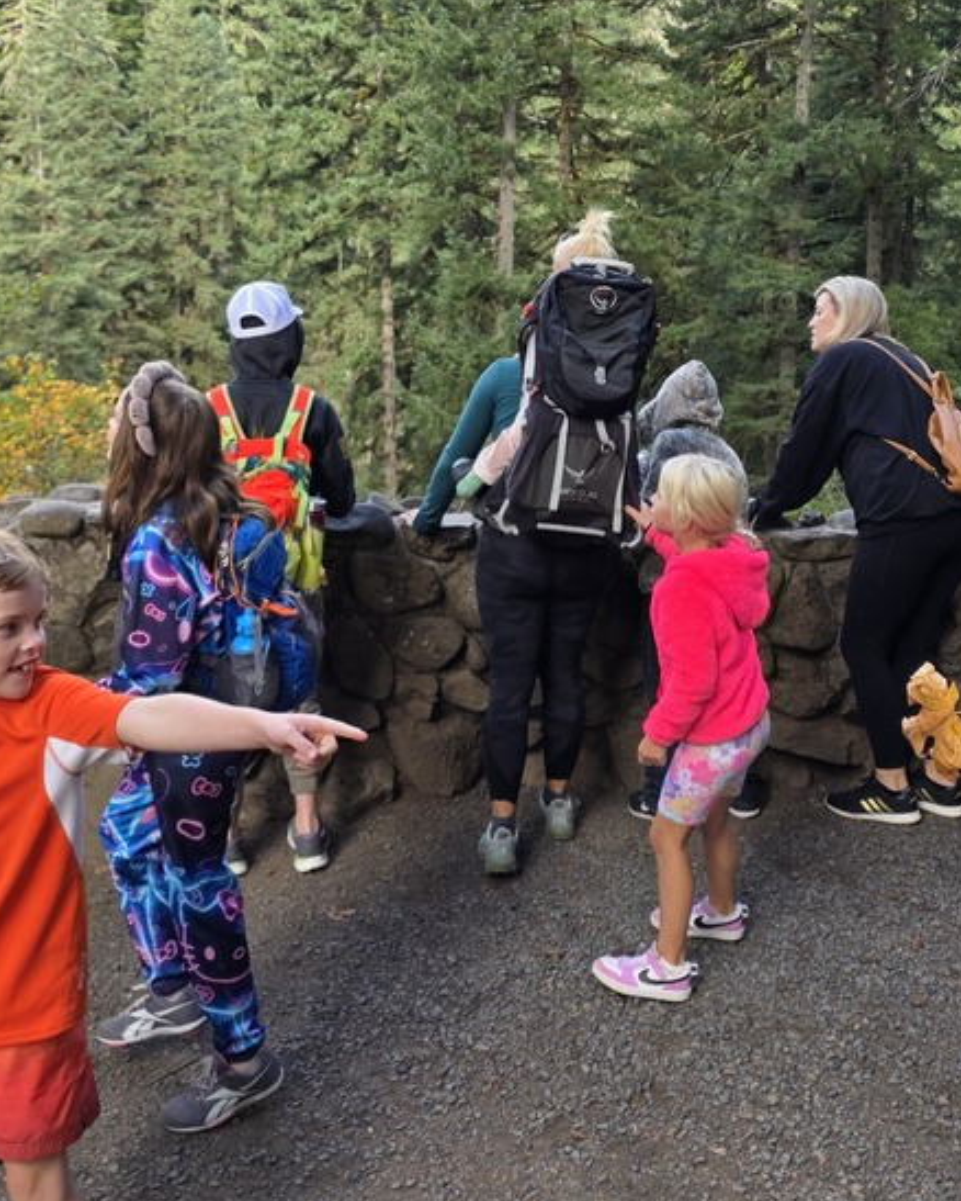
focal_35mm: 42
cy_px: 415
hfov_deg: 35.7
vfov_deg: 43.3
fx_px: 1492
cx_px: 516
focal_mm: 6.3
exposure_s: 1/359
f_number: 1.7
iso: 50
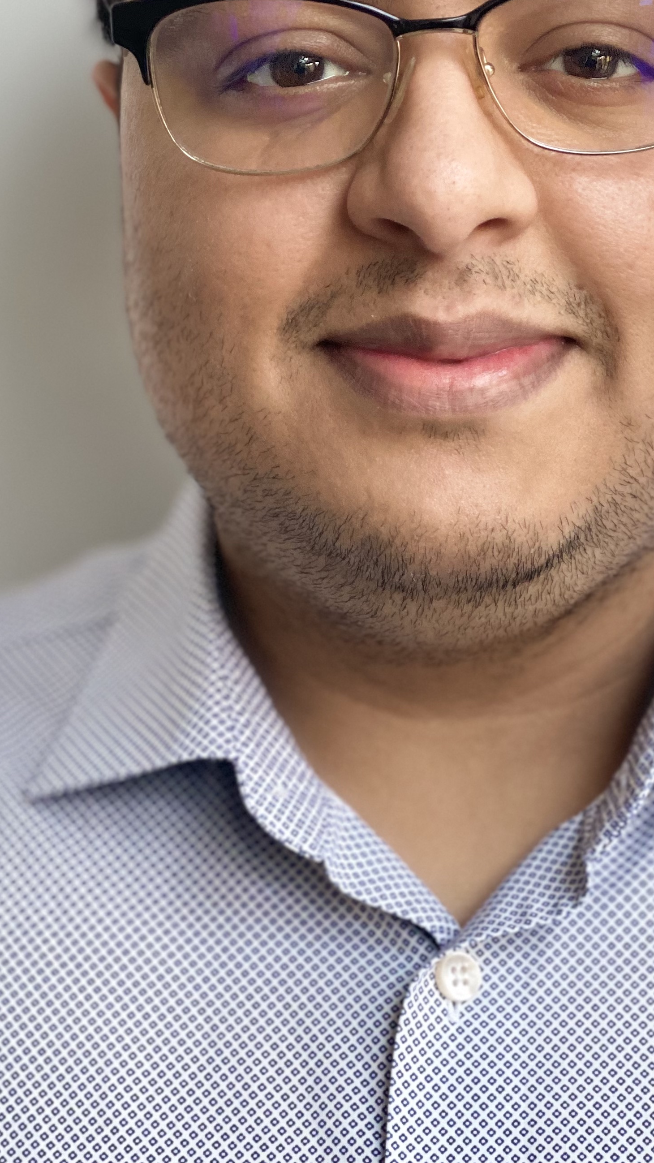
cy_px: 420
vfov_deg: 24.1
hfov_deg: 13.7
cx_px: 402
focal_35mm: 88
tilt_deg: -7.4
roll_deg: -0.4
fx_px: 2713
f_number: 2
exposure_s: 1/122
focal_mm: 6
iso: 160
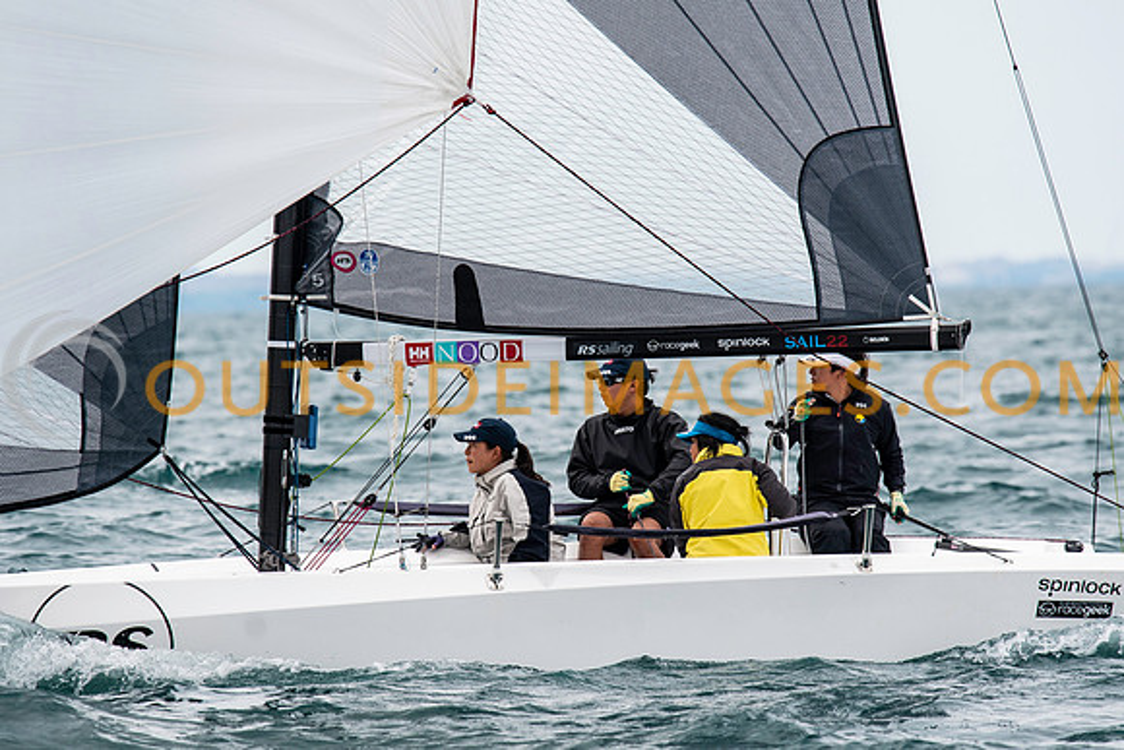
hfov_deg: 4.6
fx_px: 14063
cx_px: 562
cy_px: 375
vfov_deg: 3.1
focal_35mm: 450
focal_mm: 300
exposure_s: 1/1250
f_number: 5.6
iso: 400
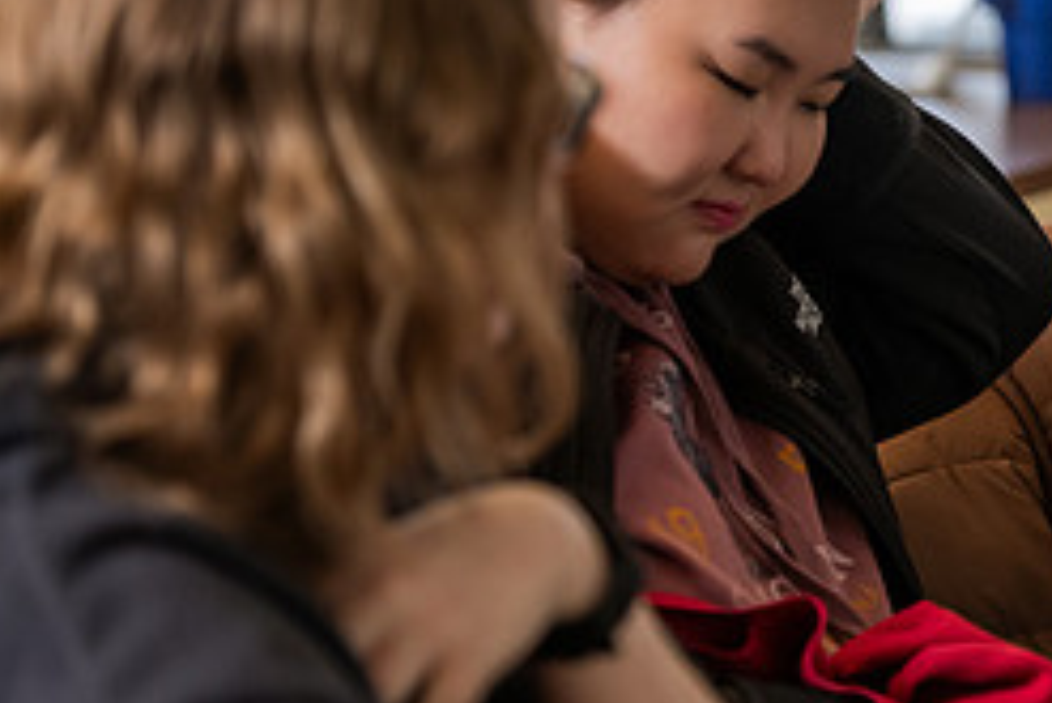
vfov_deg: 5.9
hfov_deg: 8.7
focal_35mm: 235
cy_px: 232
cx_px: 1184
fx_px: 6871
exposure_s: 1/250
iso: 640
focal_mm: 100
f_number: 3.2
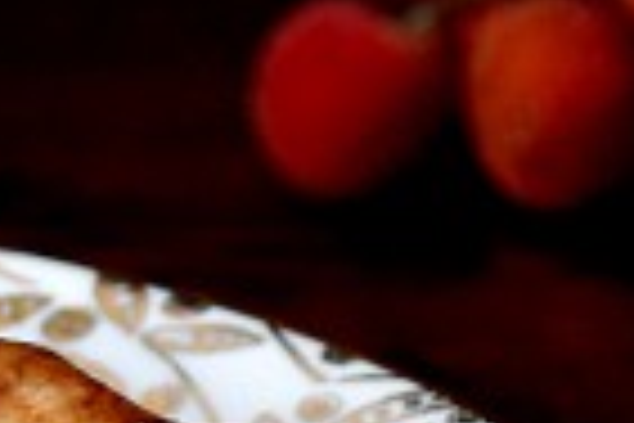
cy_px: 374
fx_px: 9967
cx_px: -647
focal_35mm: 566
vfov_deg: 2.4
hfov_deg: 3.6
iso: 100
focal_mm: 52
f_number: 5.6
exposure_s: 1/30
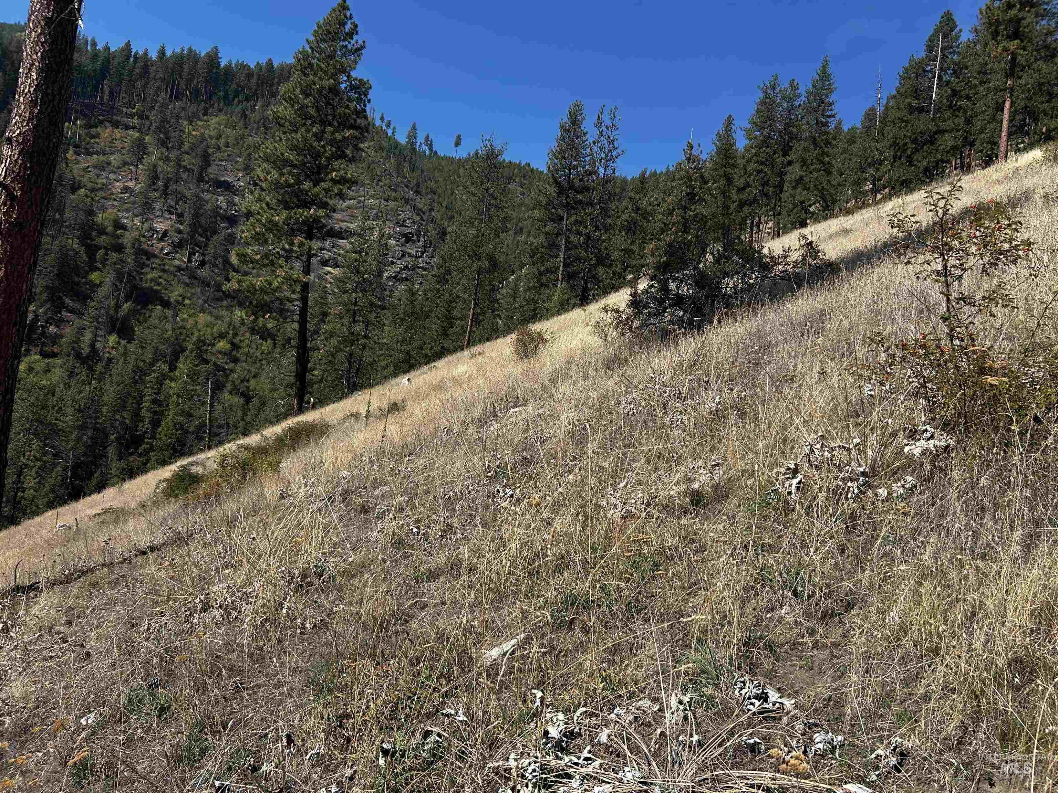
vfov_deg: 53.1
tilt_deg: +2.5
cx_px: 529
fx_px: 795
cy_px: 396
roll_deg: -8.3
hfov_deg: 67.3
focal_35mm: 26
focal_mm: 5.7
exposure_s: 1/3460
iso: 50
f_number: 1.5
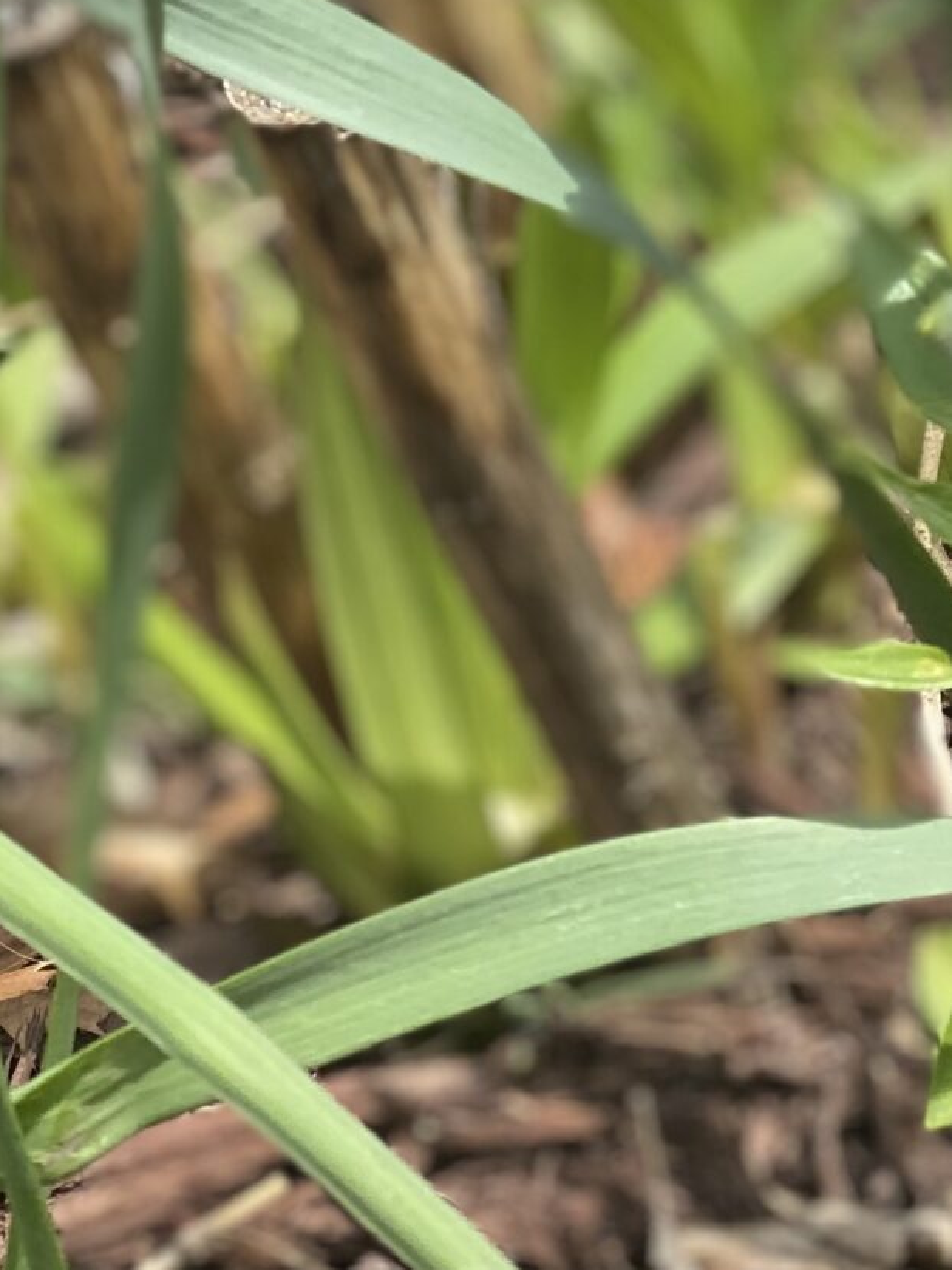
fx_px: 5943
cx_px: 393
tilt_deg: -9.8
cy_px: 138
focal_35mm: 162
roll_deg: +5.5
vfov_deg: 12.1
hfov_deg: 9.2
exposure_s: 1/872
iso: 20
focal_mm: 6
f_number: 2
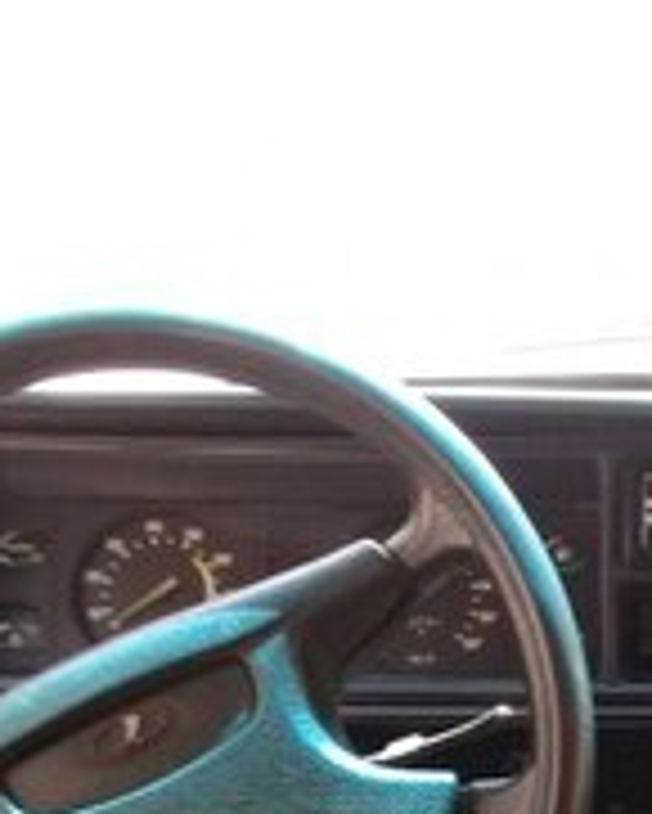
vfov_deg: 20.8
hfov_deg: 17.6
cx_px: 787
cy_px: 1070
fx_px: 2000
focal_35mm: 83
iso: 64
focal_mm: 3.3
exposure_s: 1/50
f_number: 2.2
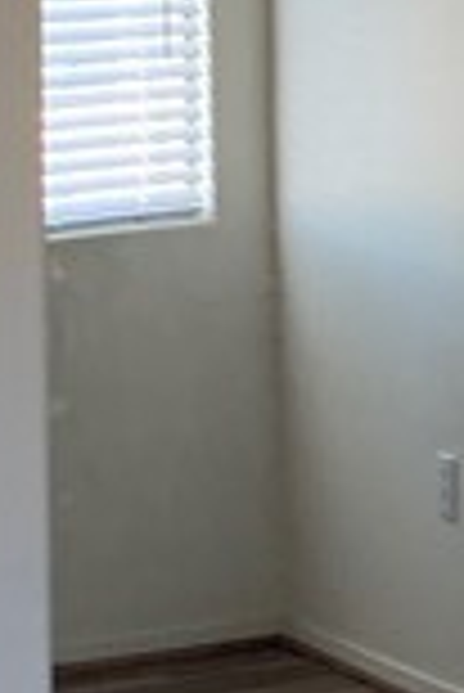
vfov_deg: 11.0
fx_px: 3472
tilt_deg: +2.1
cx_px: 869
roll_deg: +1.2
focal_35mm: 180
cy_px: -346
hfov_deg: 7.4
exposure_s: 1/60
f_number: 1.8
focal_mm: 4.25
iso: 100
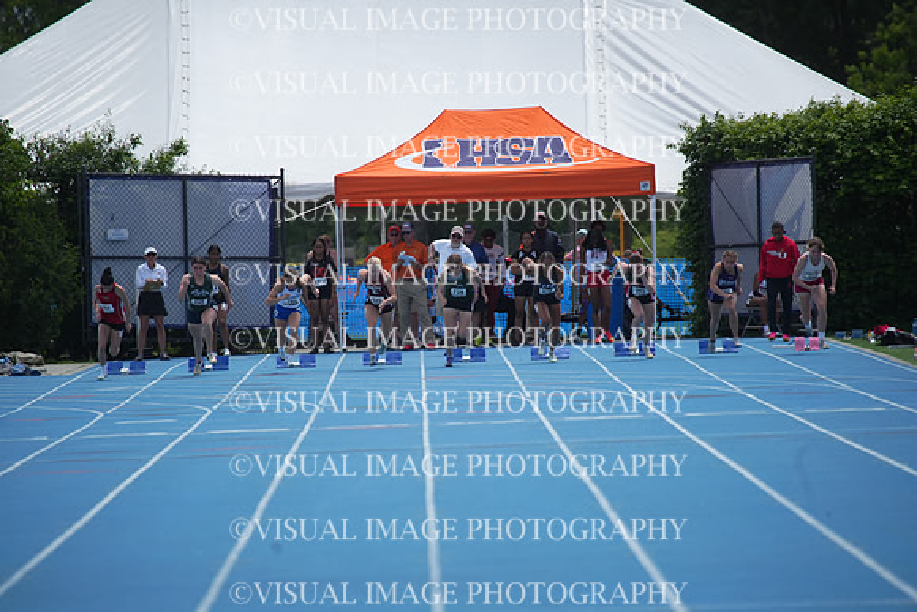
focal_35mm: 400
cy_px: 306
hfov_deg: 5.2
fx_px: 10191
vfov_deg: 3.4
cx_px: 458
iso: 320
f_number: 5.6
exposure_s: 1/2000
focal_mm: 400
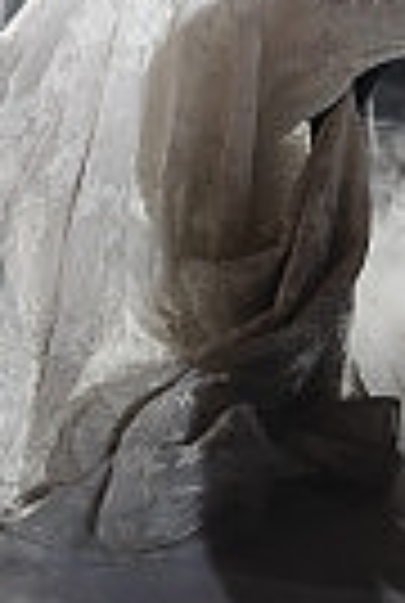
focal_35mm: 108
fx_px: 1813
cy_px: -108
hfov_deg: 12.6
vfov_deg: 18.0
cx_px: 392
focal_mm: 28
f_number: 4
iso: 1250
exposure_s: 1/160
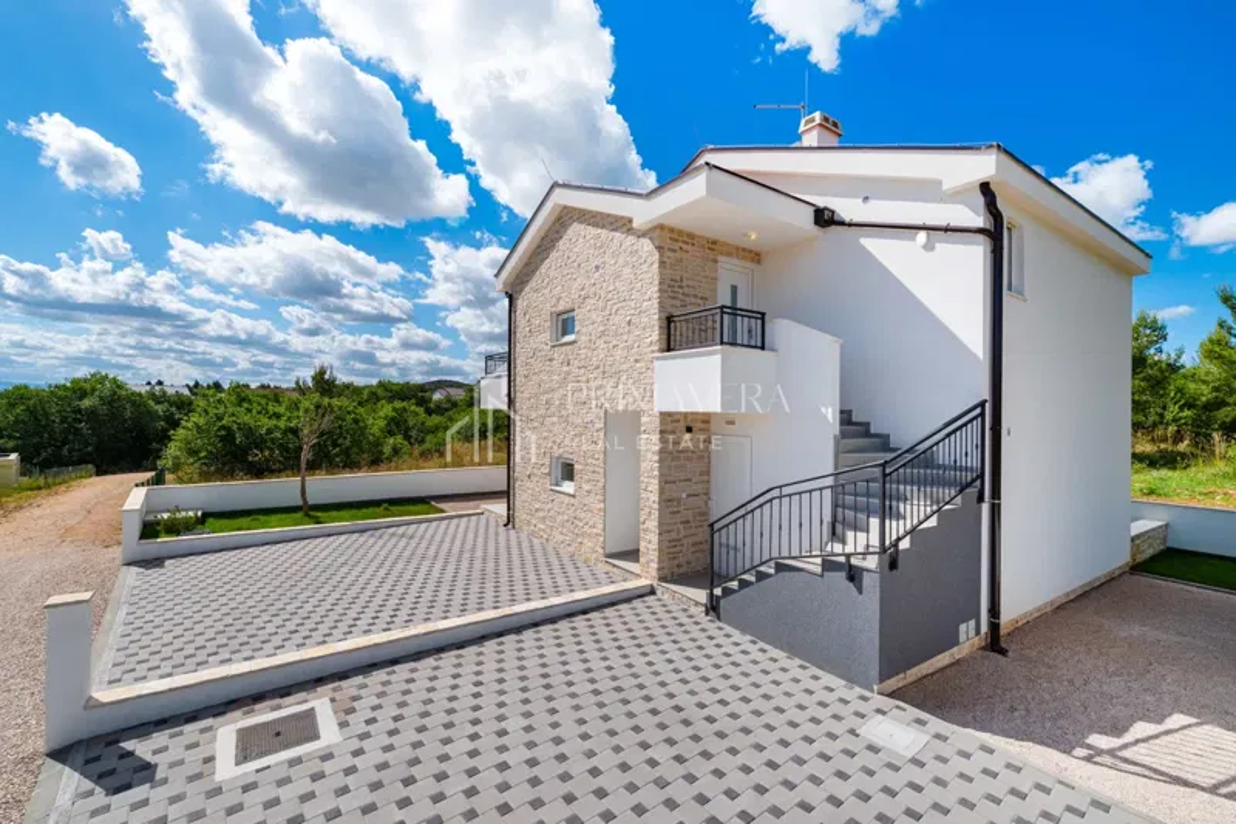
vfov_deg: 77.3
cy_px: 412
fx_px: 515
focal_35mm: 15
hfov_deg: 100.4
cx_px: 618
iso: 100
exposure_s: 1/400
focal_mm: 15
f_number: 8
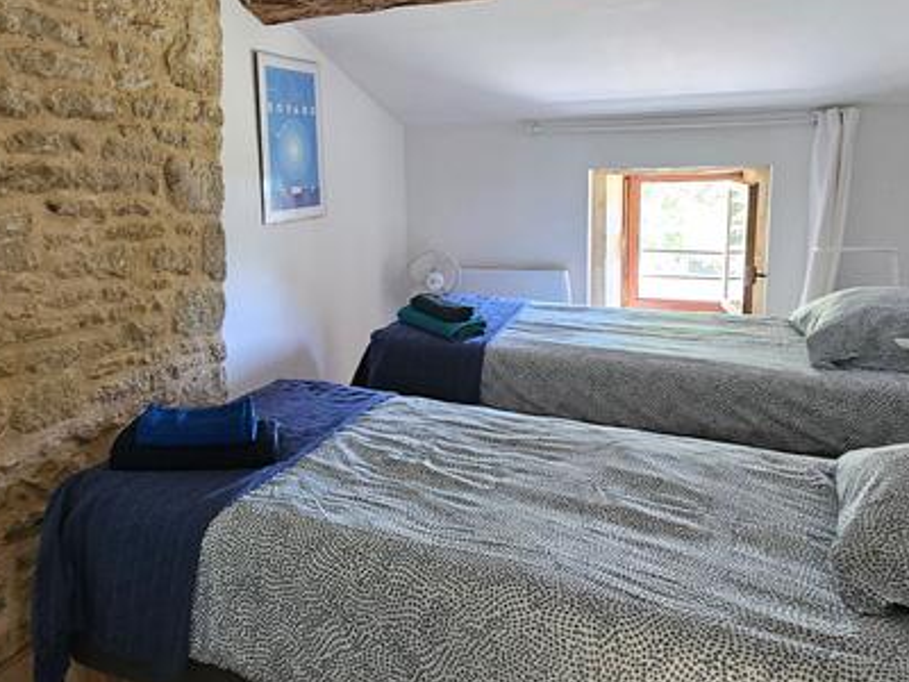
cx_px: 370
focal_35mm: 26
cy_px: 261
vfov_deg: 52.6
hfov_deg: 66.7
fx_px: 683
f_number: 2.2
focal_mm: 2.2
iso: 500
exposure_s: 1/30
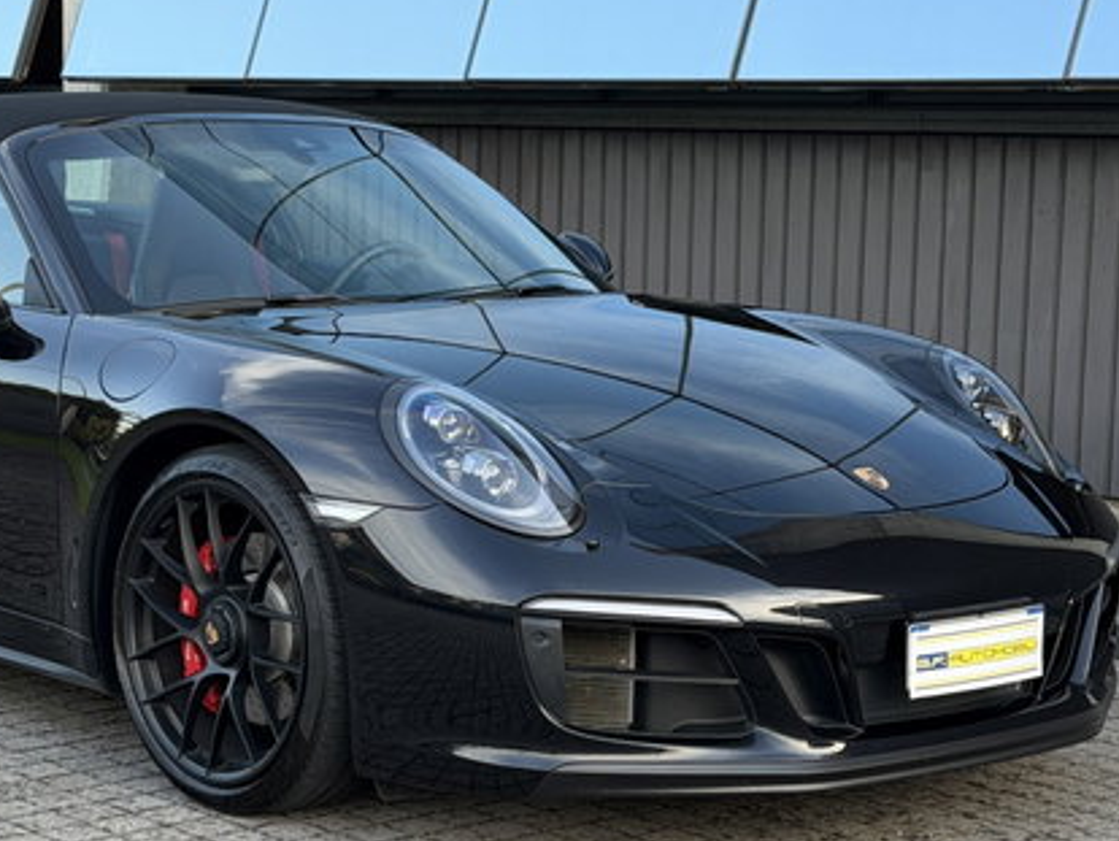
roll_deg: -0.9
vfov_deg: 16.6
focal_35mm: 89
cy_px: 503
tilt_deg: -7.8
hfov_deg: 21.9
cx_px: 349
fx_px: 2879
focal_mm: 6.76
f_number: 1.78
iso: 80
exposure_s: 1/294
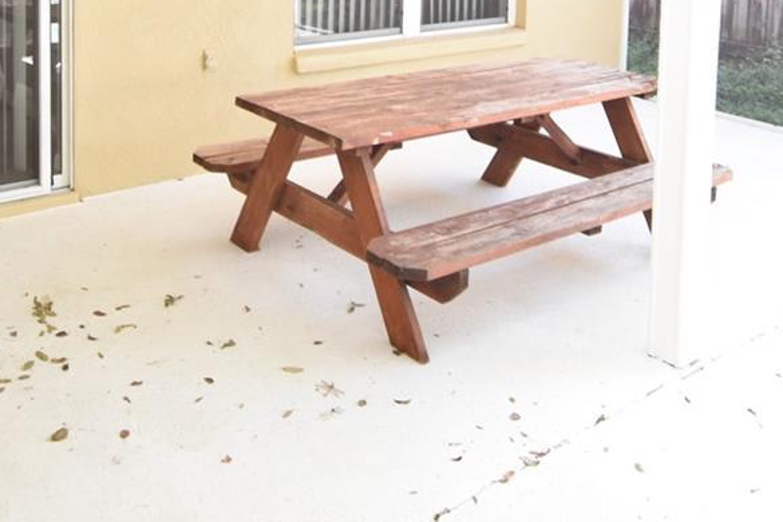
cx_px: 410
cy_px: -43
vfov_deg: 29.6
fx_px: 892
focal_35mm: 41
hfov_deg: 47.4
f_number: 5
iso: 400
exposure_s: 1/100
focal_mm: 10
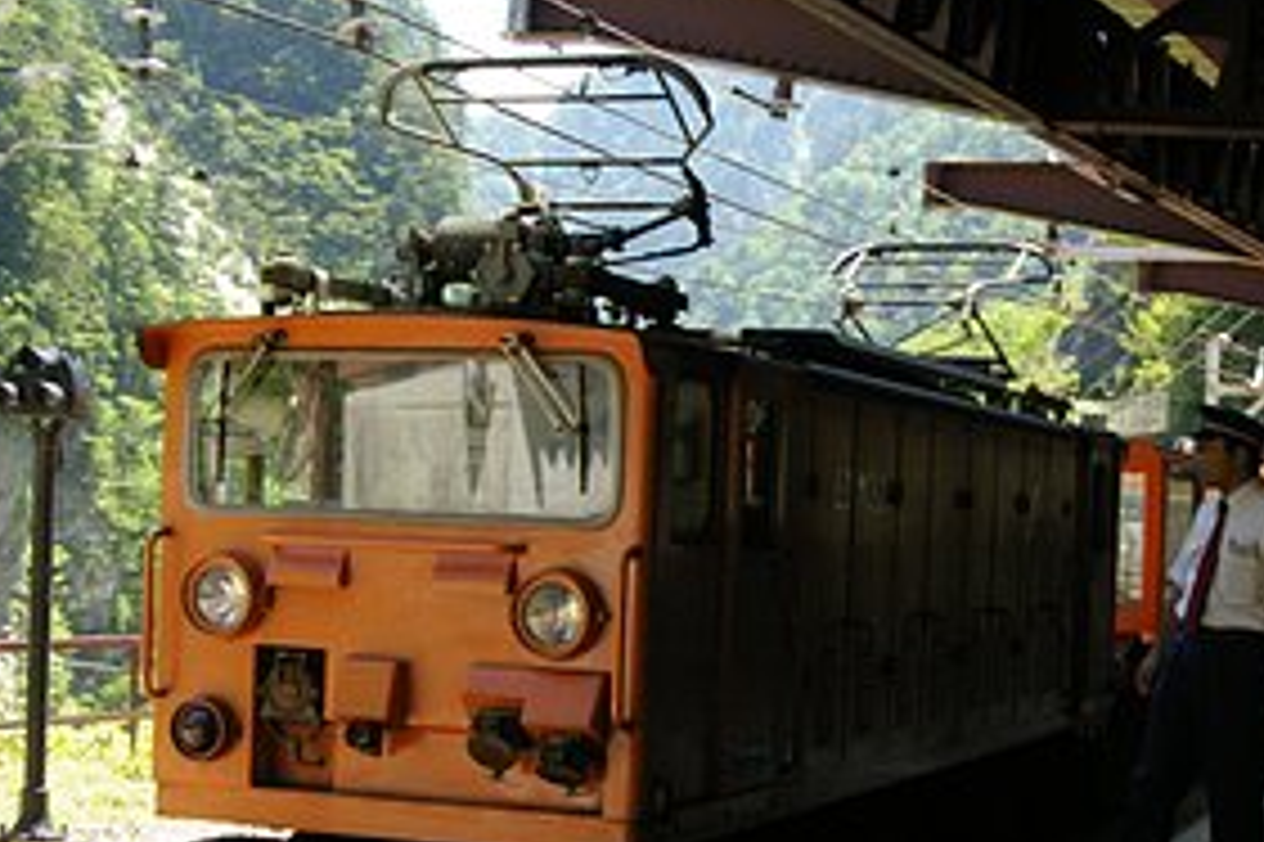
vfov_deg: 19.2
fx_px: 2491
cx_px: 720
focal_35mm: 71
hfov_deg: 28.4
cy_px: 482
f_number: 8
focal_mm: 26
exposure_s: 1/60
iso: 800
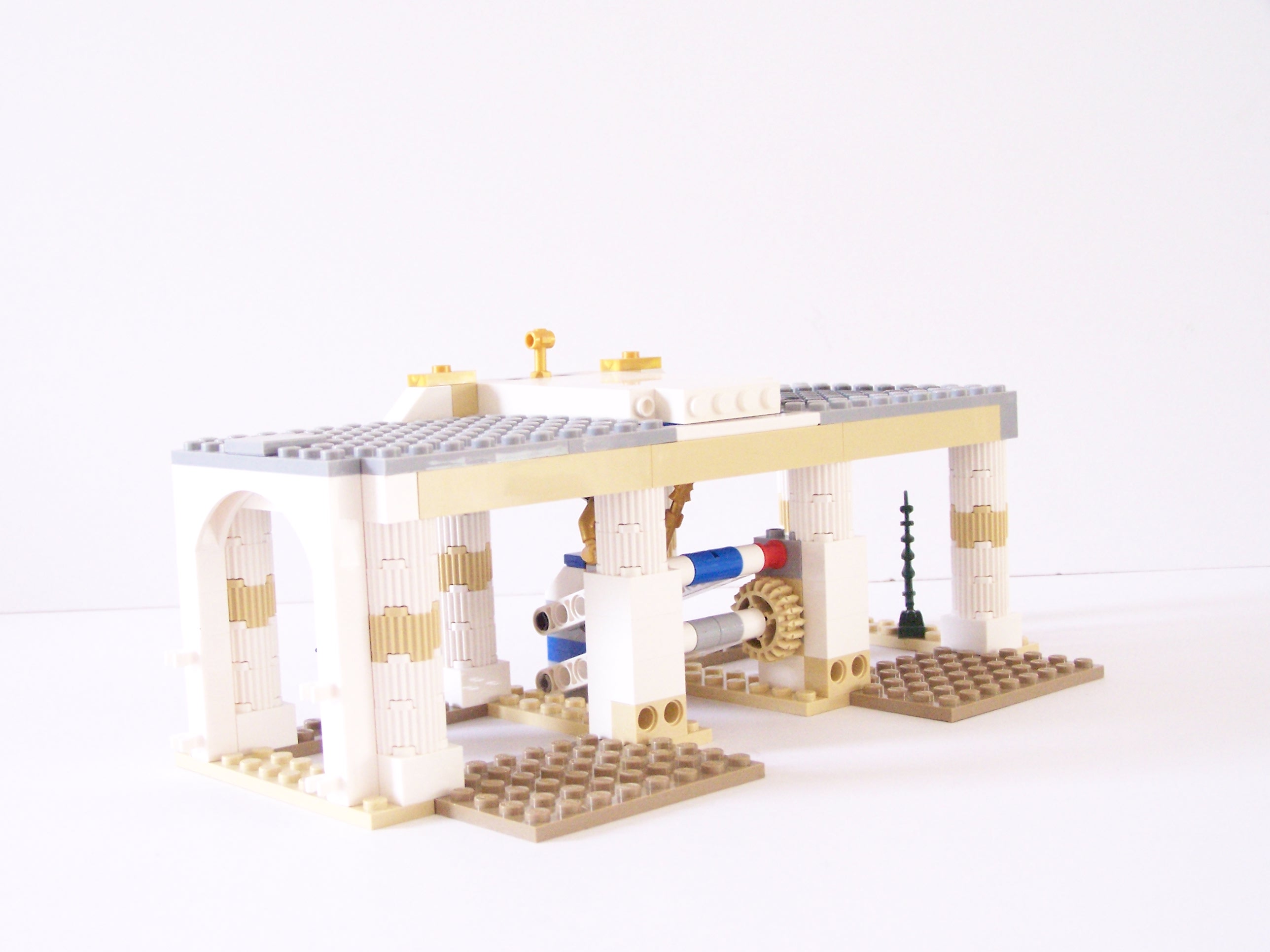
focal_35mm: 51
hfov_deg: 37.5
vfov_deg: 28.6
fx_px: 1871
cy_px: 476
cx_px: 635
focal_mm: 8.5
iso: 400
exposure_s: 1/8
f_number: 4
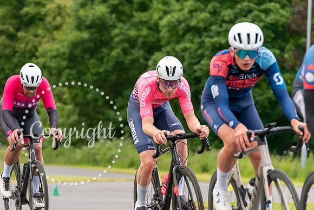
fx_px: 1658
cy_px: 105
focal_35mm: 190
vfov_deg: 7.2
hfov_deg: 10.8
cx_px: 157
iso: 11400
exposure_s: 1/800
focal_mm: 190
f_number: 5.6
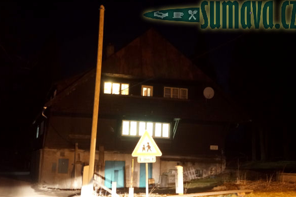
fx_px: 440
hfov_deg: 37.2
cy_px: 99
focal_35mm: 54
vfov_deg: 25.2
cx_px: 151
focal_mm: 31
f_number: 4
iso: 6400
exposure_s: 1/5
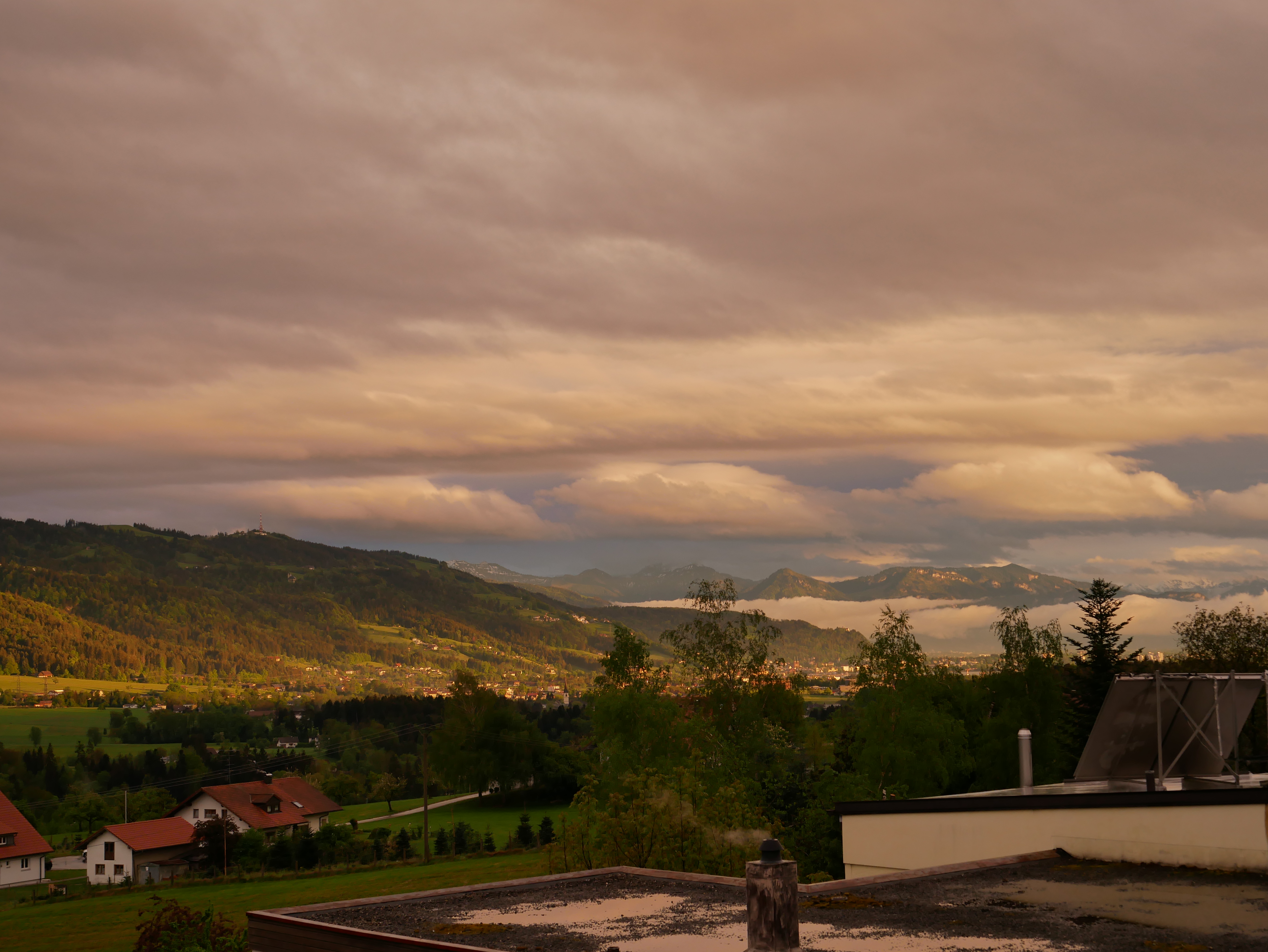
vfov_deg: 27.1
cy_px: 476
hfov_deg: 35.5
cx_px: 634
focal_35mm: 54
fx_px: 1979
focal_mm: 27
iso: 200
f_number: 4
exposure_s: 1/125
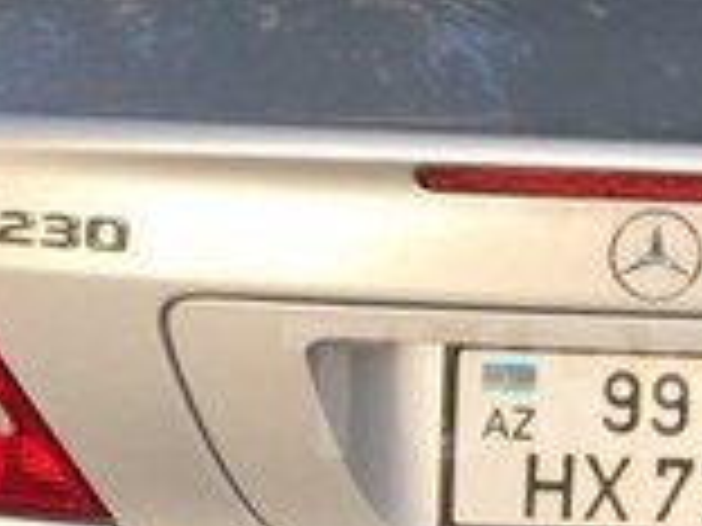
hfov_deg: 15.6
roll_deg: -1.2
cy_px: 389
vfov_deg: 12.0
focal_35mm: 123
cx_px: 742
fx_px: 2494
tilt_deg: -19.2
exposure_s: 1/1364
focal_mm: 4.15
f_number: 2.2
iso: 32
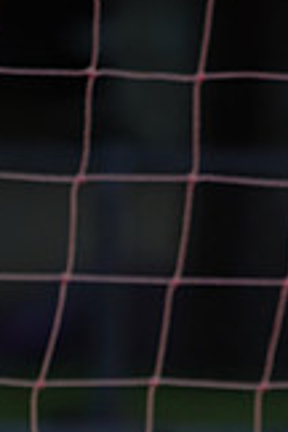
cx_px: 327
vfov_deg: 1.8
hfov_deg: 1.2
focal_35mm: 1117
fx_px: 13403
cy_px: 627
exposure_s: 1/250
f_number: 5.6
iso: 200
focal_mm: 312
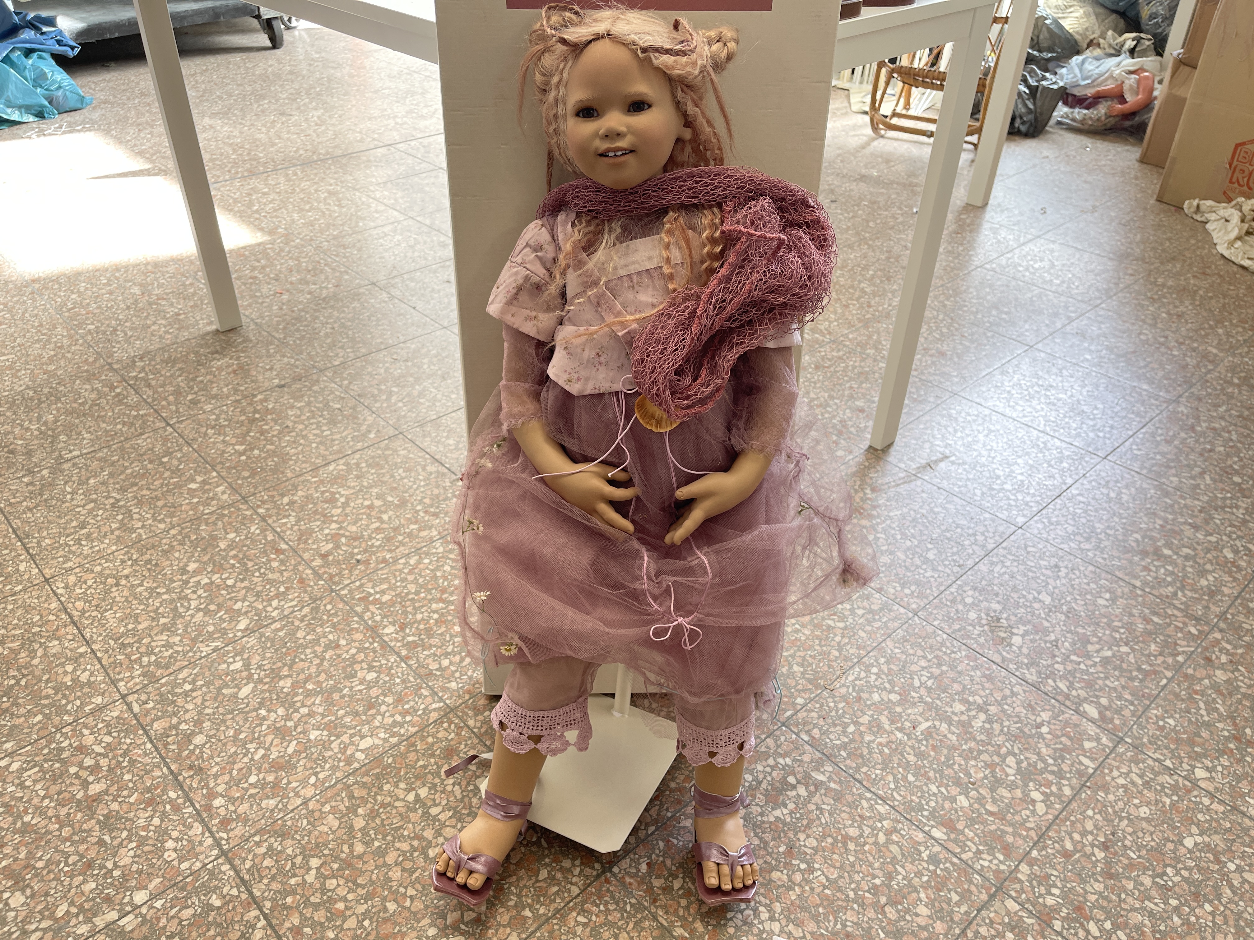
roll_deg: -1.0
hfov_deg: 69.4
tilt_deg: -37.1
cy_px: 470
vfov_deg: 54.9
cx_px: 627
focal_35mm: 25
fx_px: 906
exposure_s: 1/121
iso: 64
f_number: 1.6
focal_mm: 5.1
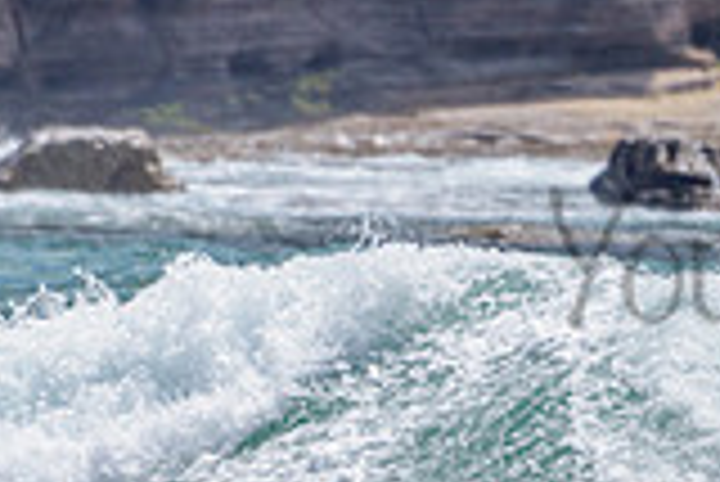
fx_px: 32028
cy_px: 264
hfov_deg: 1.3
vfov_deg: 0.9
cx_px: 1157
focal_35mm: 1600
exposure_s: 1/2000
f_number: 5.6
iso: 160
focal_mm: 360
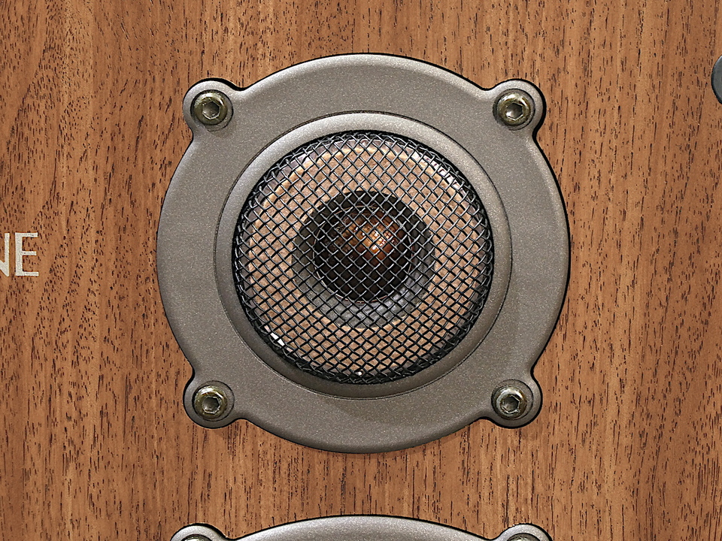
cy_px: 270
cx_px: 361
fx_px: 5882
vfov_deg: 5.3
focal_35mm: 282
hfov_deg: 7.0
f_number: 5.7
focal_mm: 50.5
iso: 200
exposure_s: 1/2
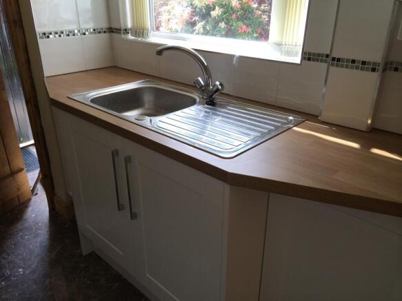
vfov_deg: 46.8
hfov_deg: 60.0
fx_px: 348
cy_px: 150
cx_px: 201
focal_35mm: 30
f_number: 2.2
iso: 40
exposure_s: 1/178
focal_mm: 4.12
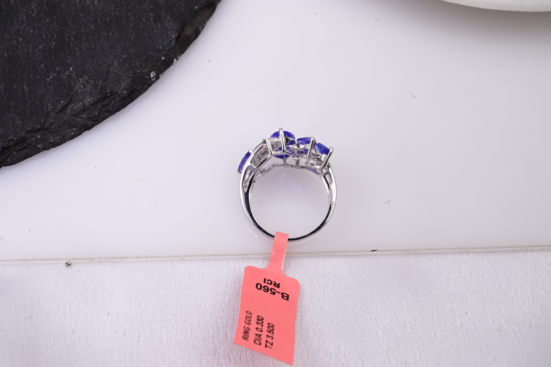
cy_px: 184
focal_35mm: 70
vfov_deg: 19.4
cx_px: 276
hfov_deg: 28.9
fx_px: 1071
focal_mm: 70
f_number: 20
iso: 640
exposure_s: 1/80
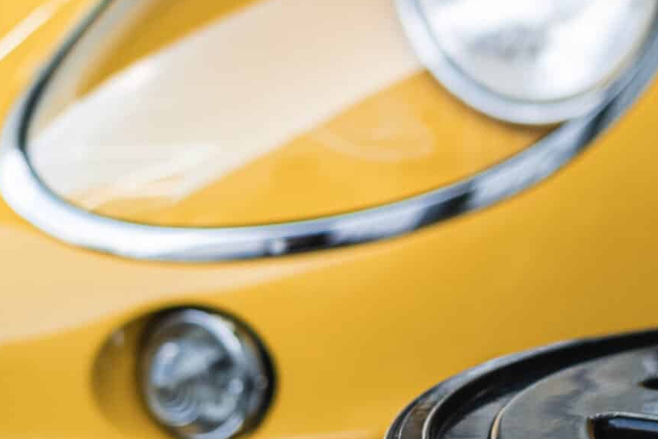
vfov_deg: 13.2
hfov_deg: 19.4
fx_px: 1882
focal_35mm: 103
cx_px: 608
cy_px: 108
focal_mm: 23
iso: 320
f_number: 2
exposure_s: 1/160
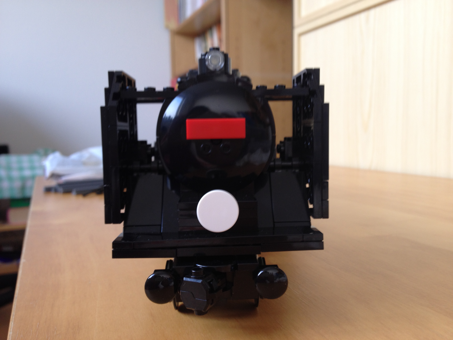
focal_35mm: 35
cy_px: 170
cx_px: 226
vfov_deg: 40.7
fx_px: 458
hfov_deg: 52.6
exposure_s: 1/24
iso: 50
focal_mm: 4.28
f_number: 2.4
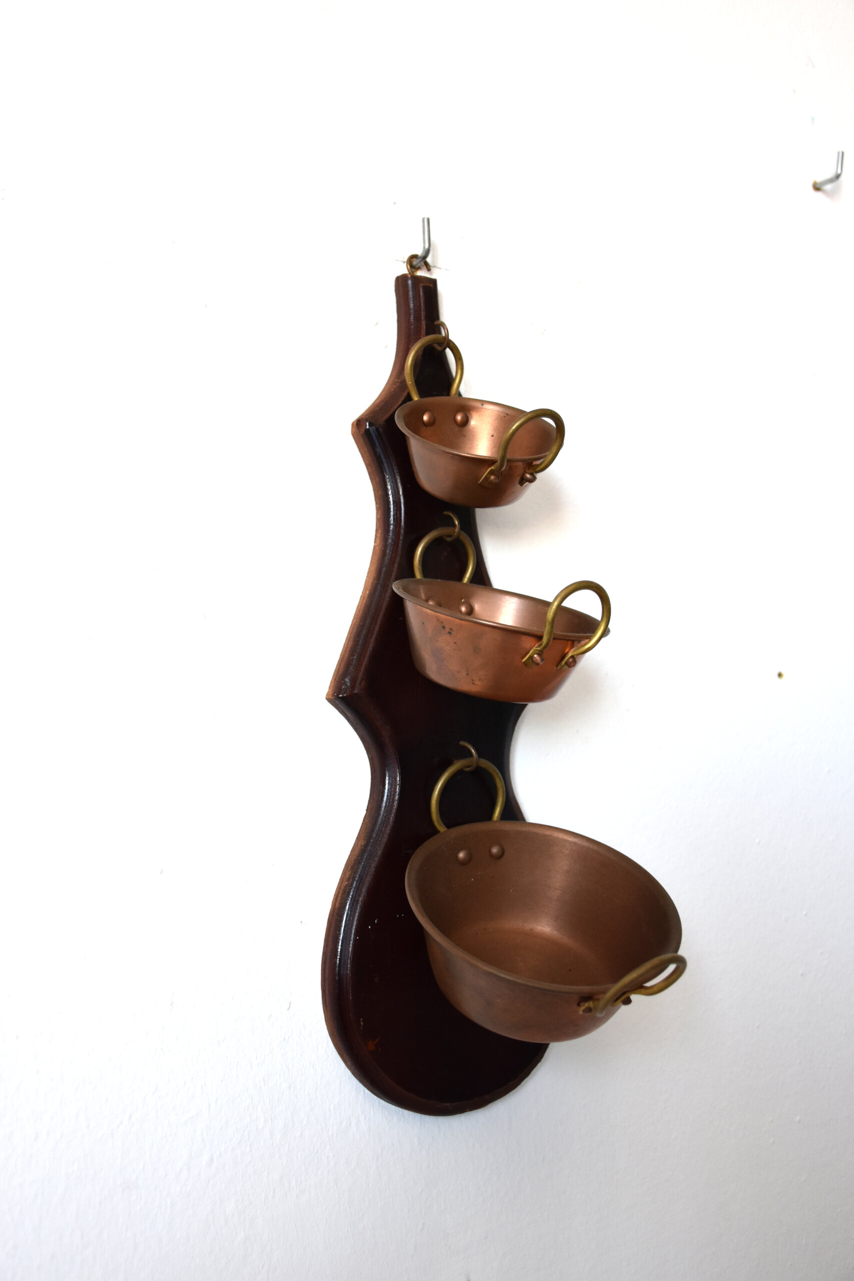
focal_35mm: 39
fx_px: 1387
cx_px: 427
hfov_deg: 34.2
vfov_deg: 49.6
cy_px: 640
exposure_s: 1/100
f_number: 5
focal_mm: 26
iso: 800
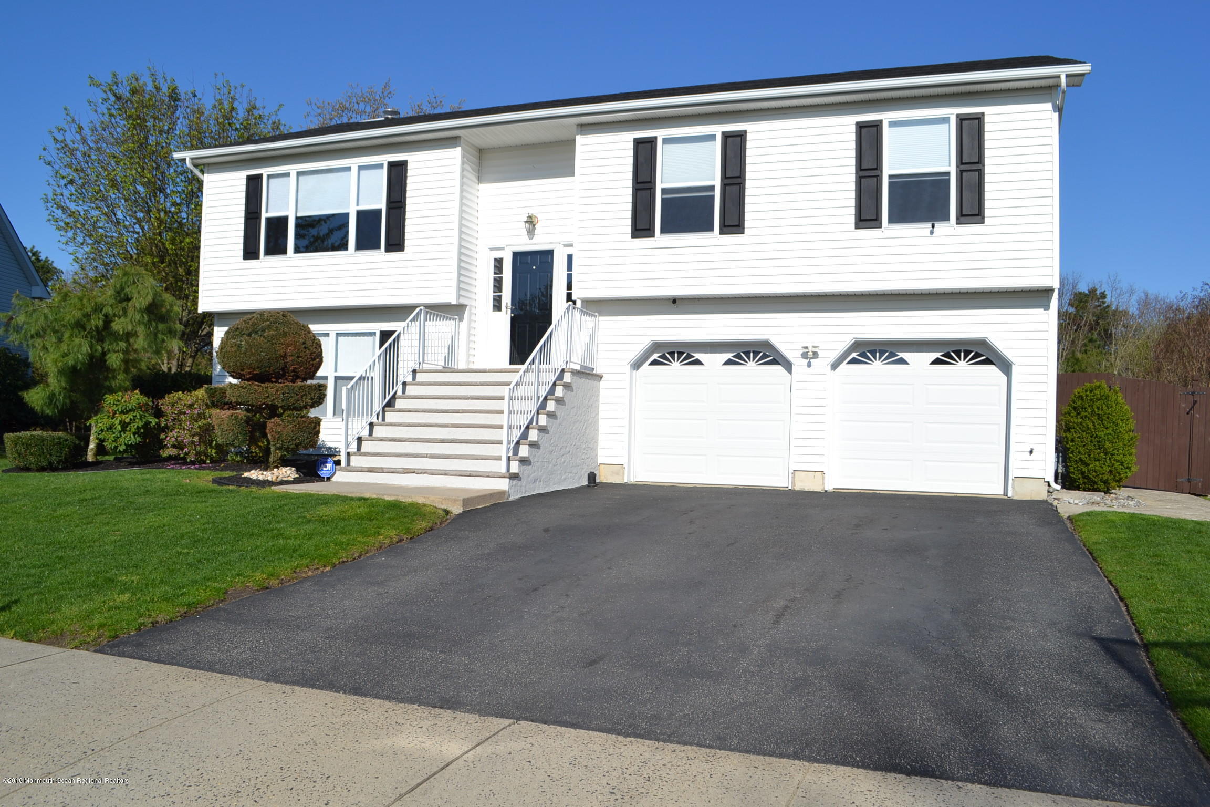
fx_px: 907
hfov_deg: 67.4
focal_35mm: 27
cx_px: 605
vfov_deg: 47.9
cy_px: 404
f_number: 9
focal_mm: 18
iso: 100
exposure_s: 1/320
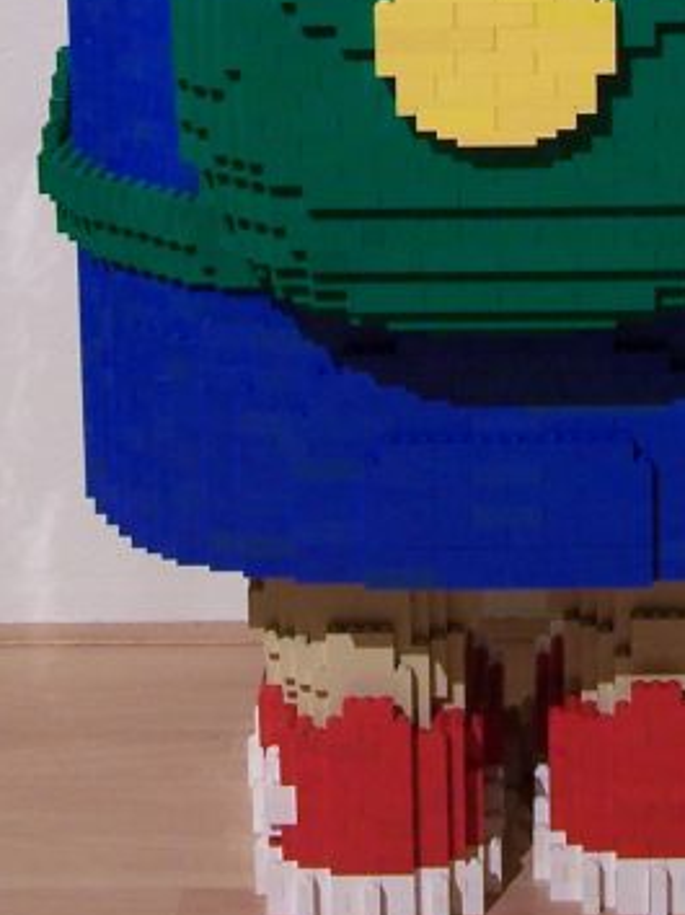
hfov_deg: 13.4
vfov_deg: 17.2
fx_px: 2906
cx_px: 489
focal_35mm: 110
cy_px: -121
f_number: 2.8
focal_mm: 6.3
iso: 80
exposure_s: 1/2
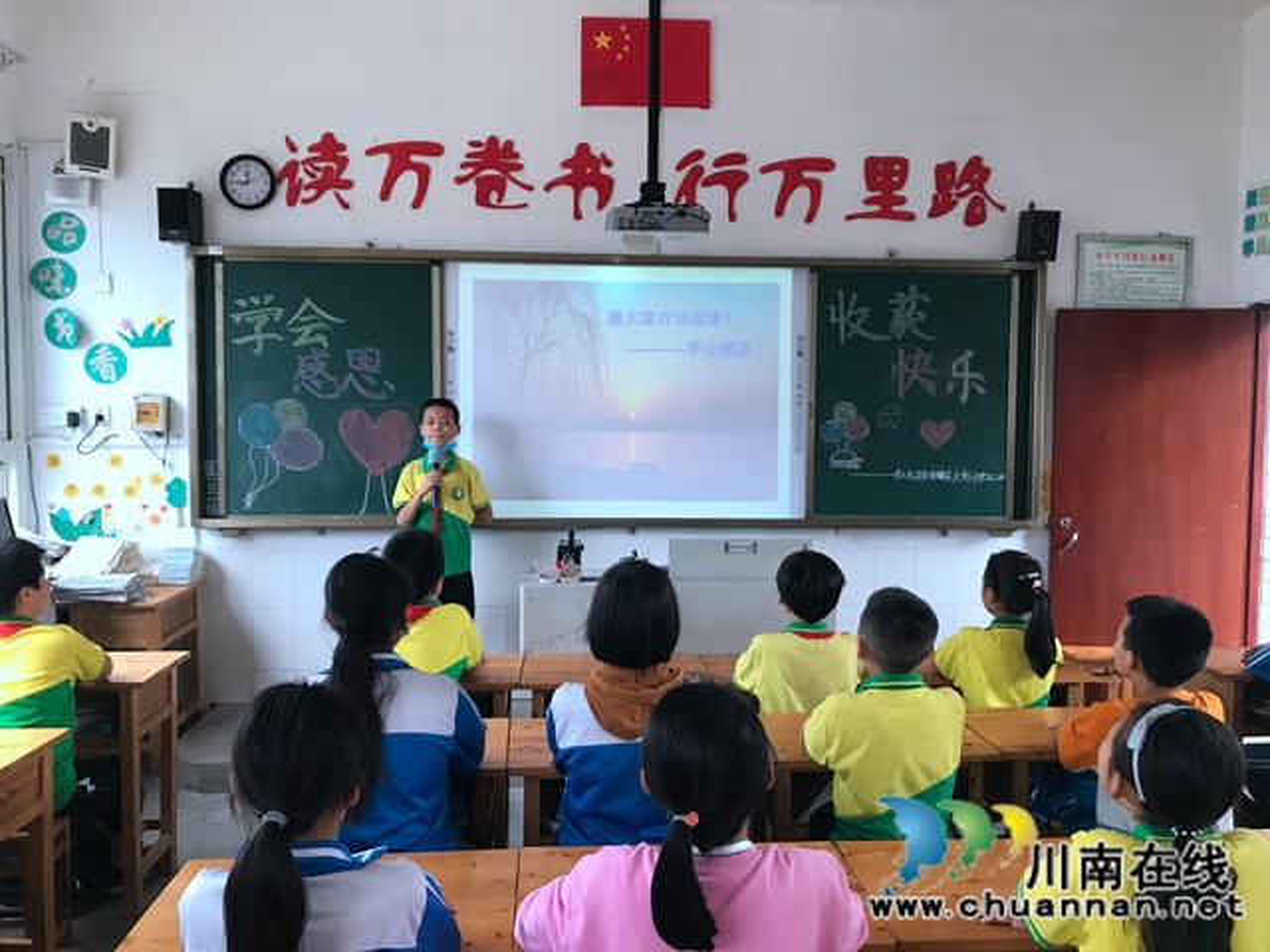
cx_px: 635
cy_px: 476
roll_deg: -0.4
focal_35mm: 28
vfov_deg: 49.7
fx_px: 1027
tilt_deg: -3.3
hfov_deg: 63.4
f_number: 1.8
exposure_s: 1/30
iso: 32
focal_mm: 3.99
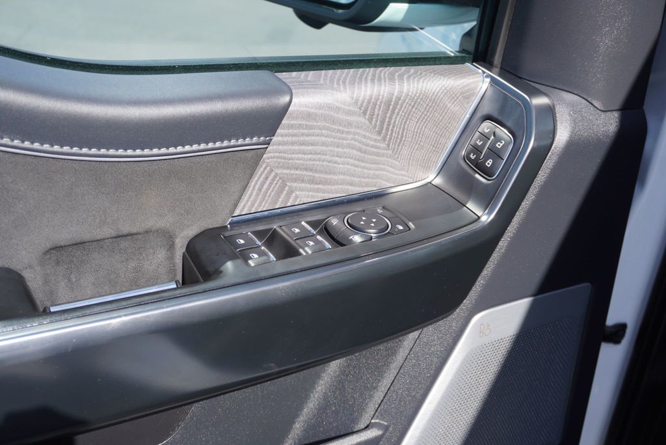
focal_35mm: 40
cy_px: 222
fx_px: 750
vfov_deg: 33.1
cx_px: 333
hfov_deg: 47.9
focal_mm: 27
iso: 100
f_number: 5
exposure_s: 1/200
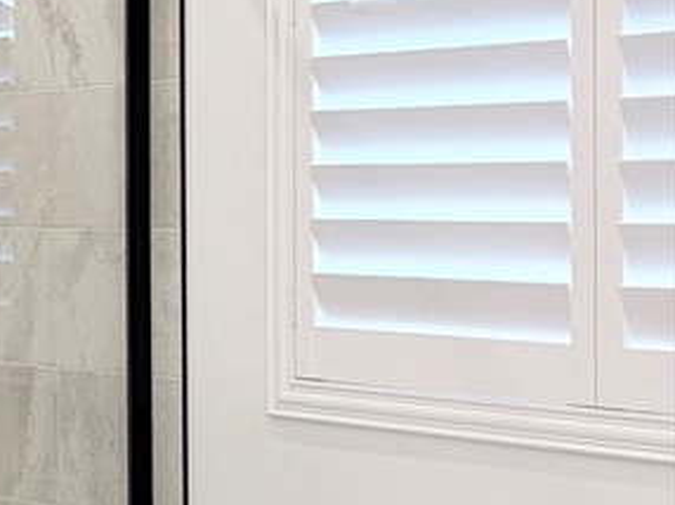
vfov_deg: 15.8
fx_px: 1812
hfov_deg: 17.3
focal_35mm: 93
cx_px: -529
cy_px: 320
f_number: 1.6
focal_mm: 5.96
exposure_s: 1/217
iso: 80
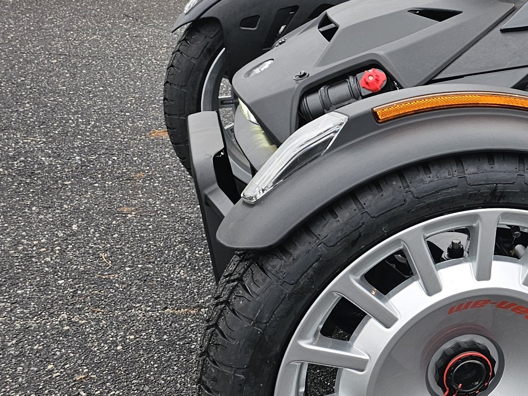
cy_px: 122
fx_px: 1037
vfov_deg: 21.5
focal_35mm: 68
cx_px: 685
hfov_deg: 24.8
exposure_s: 1/180
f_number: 1.7
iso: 25
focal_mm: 6.3
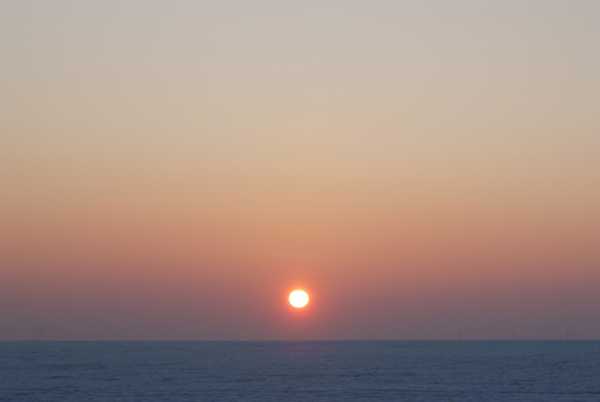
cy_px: 201
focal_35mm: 113
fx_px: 1885
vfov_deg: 12.2
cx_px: 300
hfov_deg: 18.1
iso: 200
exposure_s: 1/285
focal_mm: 75
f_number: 9
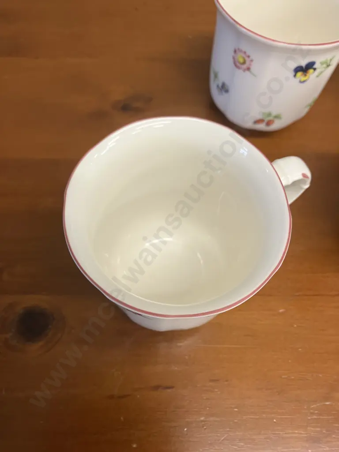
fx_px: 366
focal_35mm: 28
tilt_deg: -63.6
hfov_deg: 49.7
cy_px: 226
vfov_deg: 63.4
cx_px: 170
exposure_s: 1/50
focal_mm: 3.99
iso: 80
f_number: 1.8
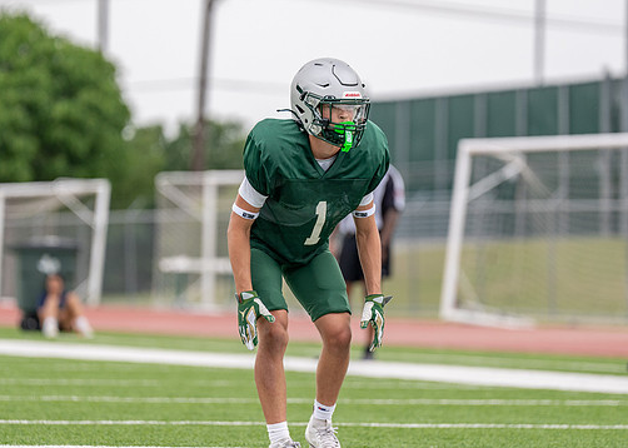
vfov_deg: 4.8
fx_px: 5294
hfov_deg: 6.8
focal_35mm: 297
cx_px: 315
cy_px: 220
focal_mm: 200
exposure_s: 1/2500
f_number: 2.8
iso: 250
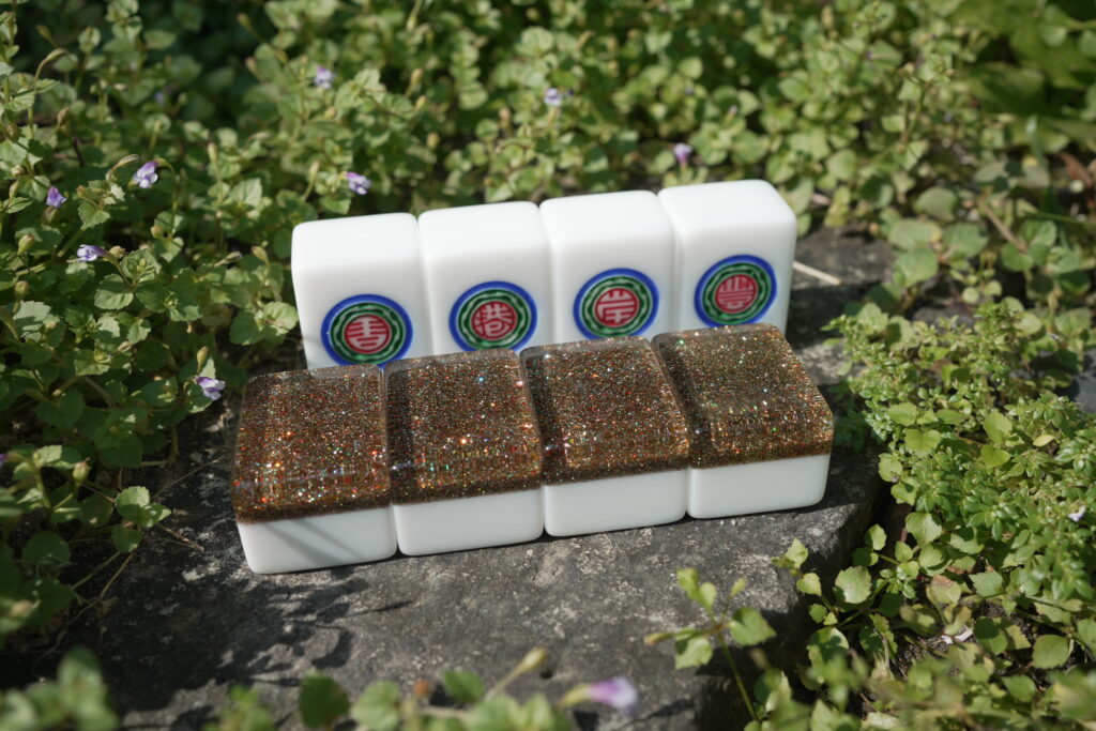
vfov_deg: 37.9
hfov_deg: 54.4
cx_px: 548
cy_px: 366
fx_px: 1066
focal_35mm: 35
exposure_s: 1/250
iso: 125
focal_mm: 35
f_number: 8
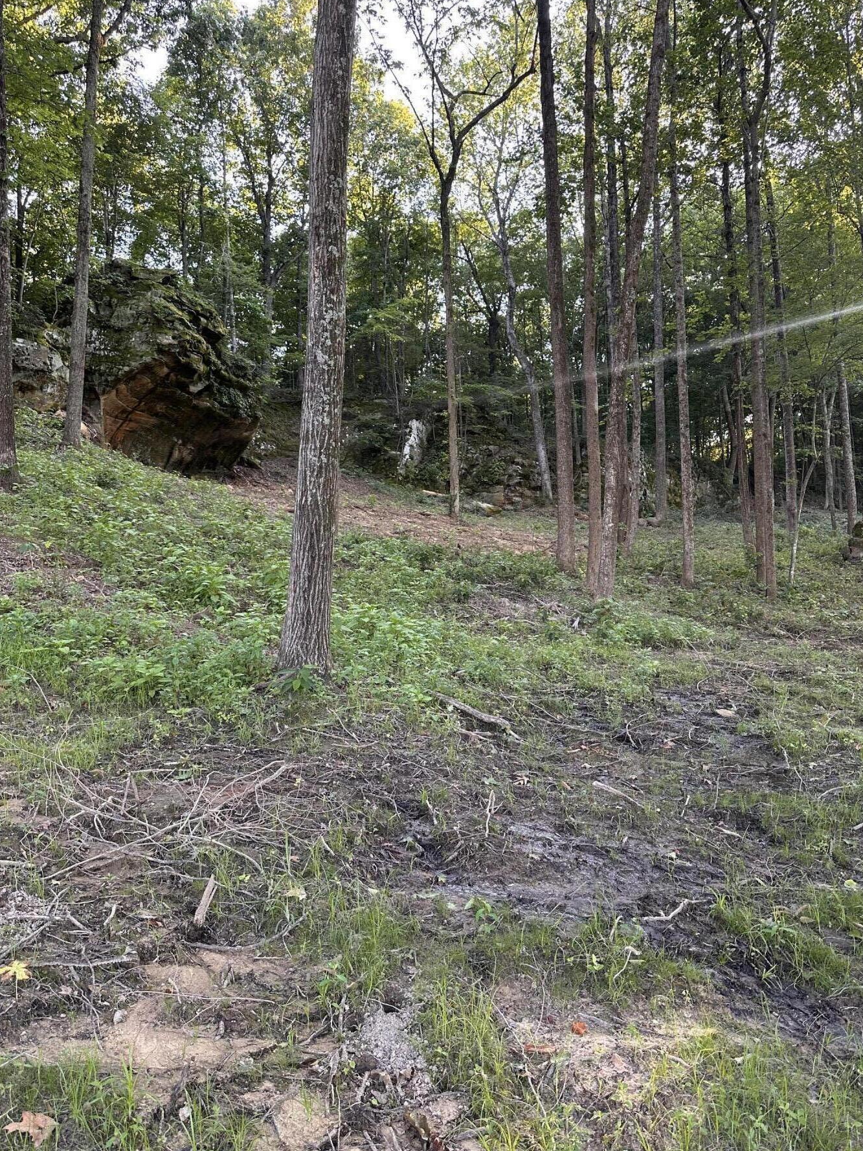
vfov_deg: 65.3
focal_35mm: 27
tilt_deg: +2.8
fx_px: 898
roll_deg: +0.6
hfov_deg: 51.3
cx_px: 450
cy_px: 598
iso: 125
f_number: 1.78
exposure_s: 1/121
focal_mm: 6.86
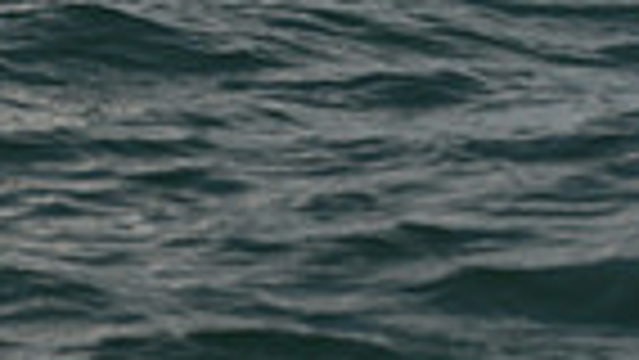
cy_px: -900
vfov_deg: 3.2
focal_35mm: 369
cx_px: -47
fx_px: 6255
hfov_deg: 5.8
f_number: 5.6
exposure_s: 1/640
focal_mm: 86
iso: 250
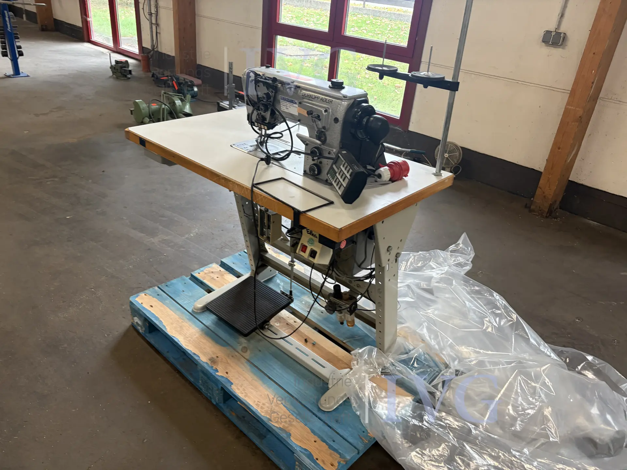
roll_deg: -4.7
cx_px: 314
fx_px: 471
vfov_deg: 53.1
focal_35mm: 26
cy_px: 235
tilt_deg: -25.6
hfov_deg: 67.3
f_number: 1.6
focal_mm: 5.96
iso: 160
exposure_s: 1/50
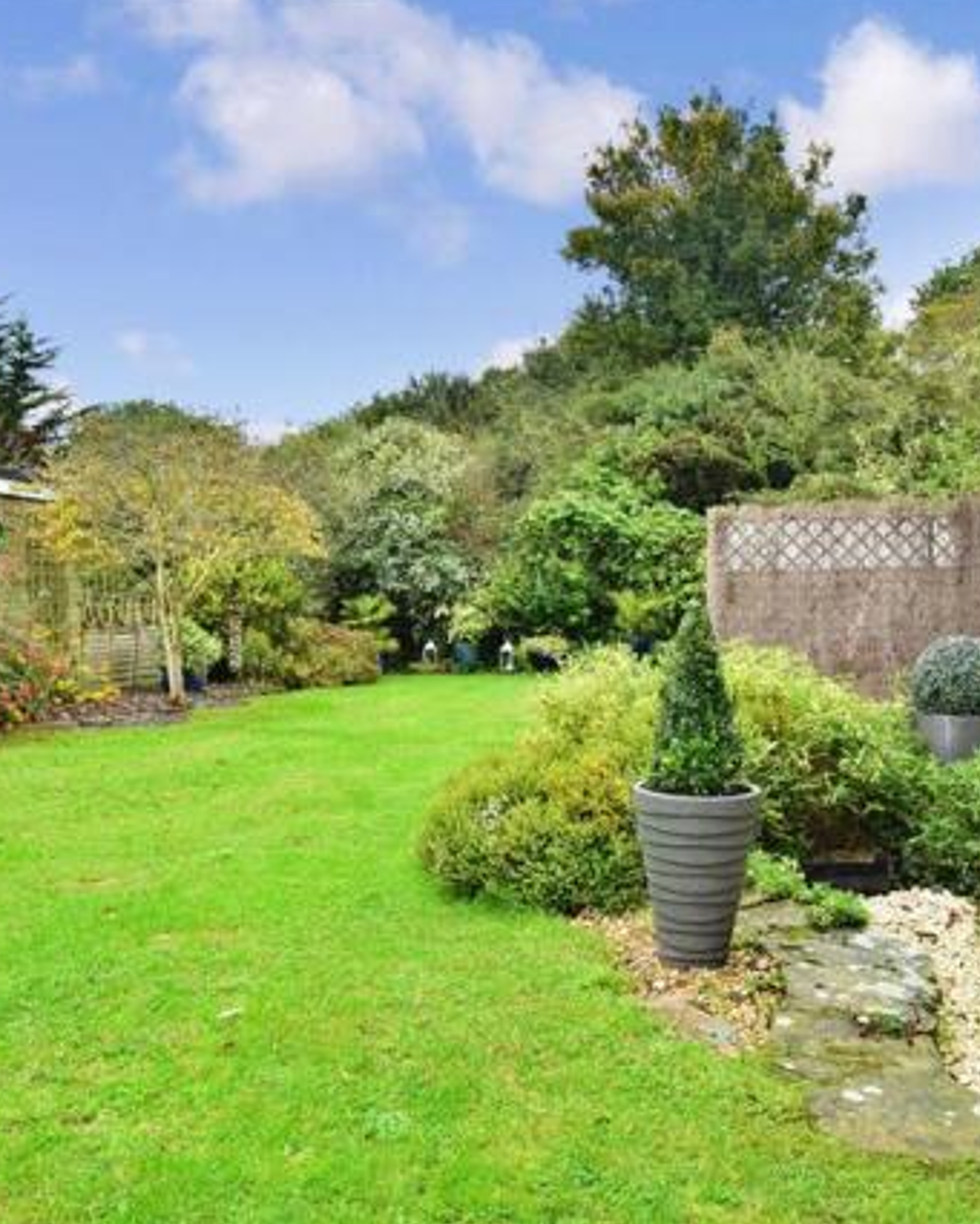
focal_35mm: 26
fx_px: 942
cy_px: 613
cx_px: 583
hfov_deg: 54.6
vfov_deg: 66.0
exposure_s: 1/20
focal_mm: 12
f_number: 13
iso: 250
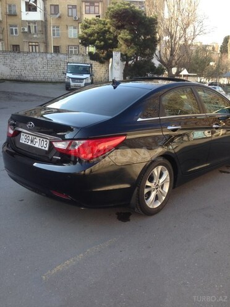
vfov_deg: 55.4
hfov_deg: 42.9
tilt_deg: -15.4
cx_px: 115
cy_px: 154
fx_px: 292
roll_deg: -1.3
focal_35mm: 33
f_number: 2.4
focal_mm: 4.12
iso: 50
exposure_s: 1/315
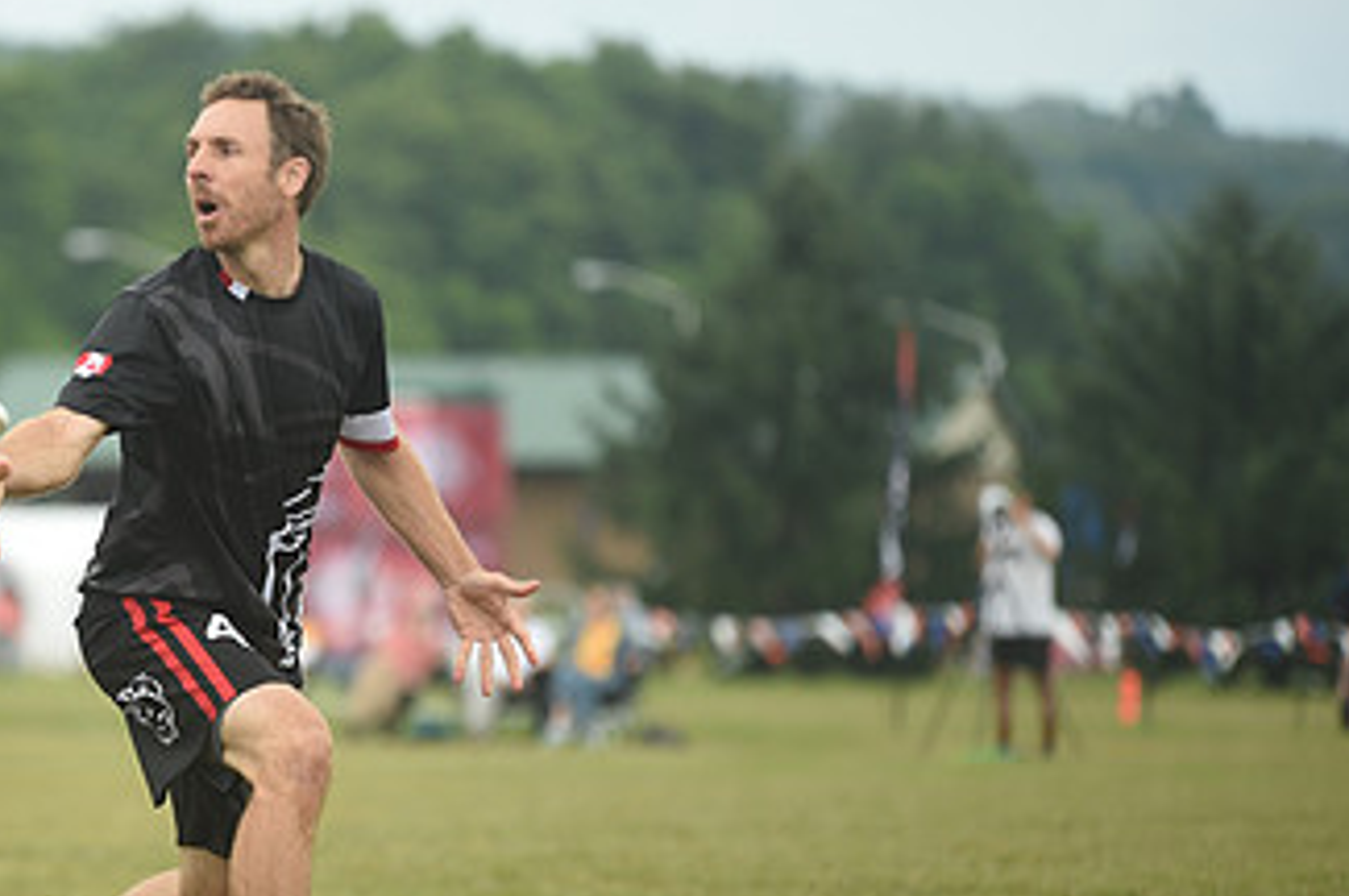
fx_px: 13364
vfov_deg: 3.8
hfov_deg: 5.8
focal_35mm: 357
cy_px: 533
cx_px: 154
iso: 320
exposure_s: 1/1000
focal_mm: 200
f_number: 2.8
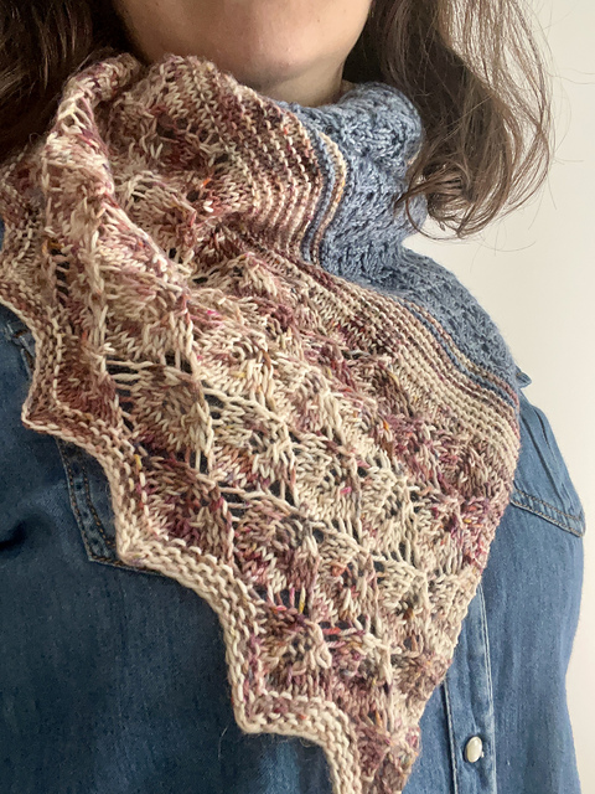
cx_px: 298
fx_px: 688
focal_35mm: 30
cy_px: 397
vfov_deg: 60.0
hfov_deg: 46.8
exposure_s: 1/60
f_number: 2.2
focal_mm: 2.71
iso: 200
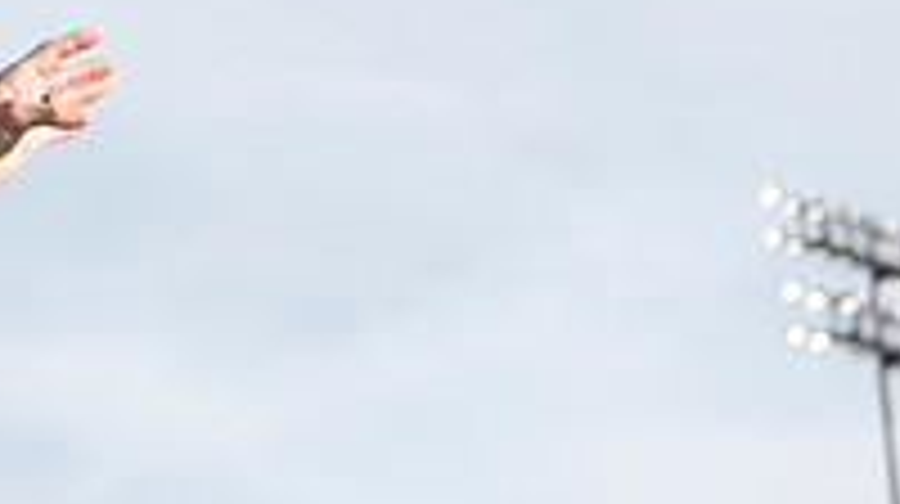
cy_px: -344
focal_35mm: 213
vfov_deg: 5.6
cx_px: -140
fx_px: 5078
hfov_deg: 10.0
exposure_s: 1/4000
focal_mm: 70
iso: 800
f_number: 5.6
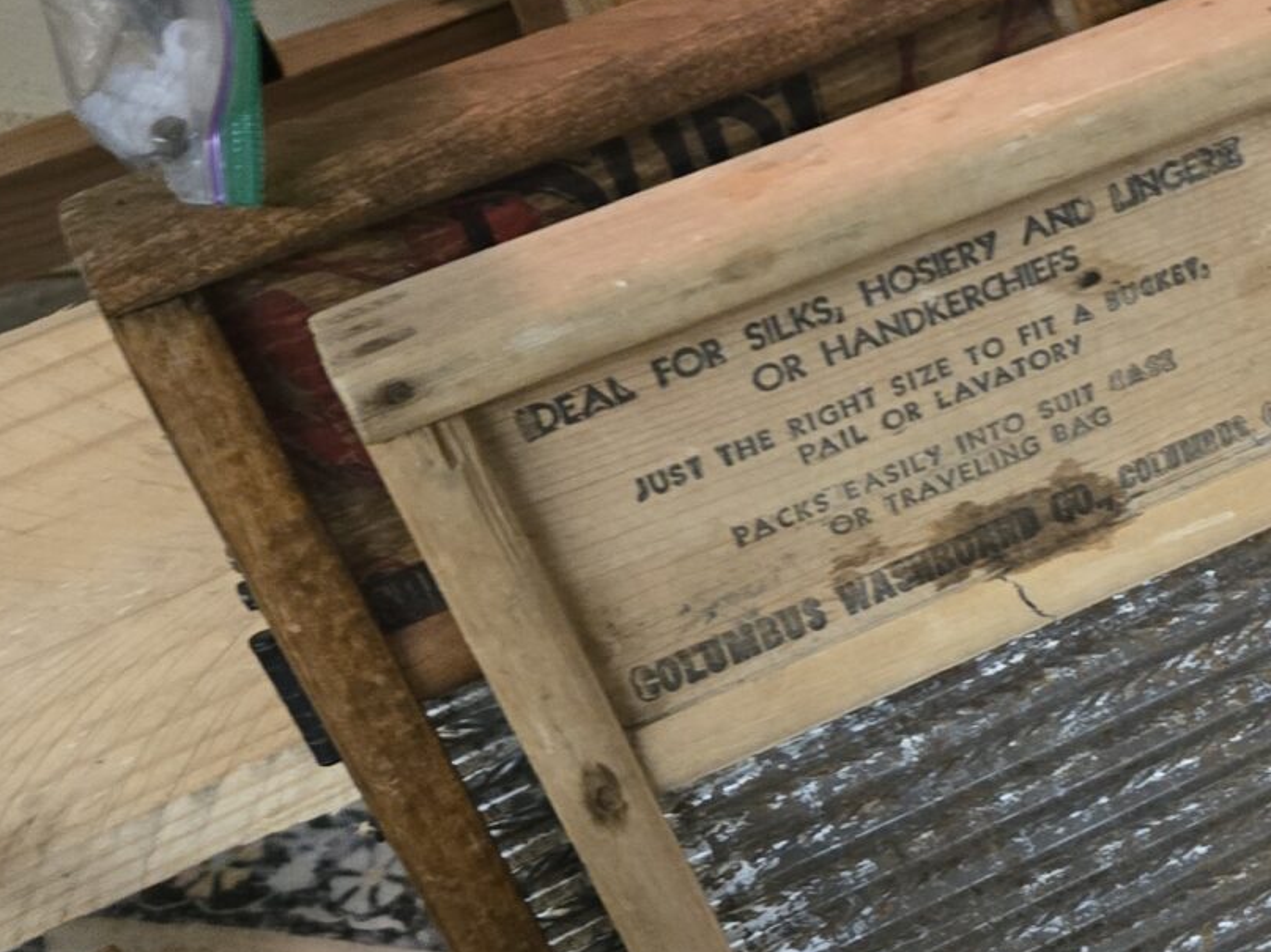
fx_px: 2680
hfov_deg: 23.4
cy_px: 568
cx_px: 1674
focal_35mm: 73
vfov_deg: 20.1
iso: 640
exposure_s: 1/60
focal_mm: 5.4
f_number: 1.8
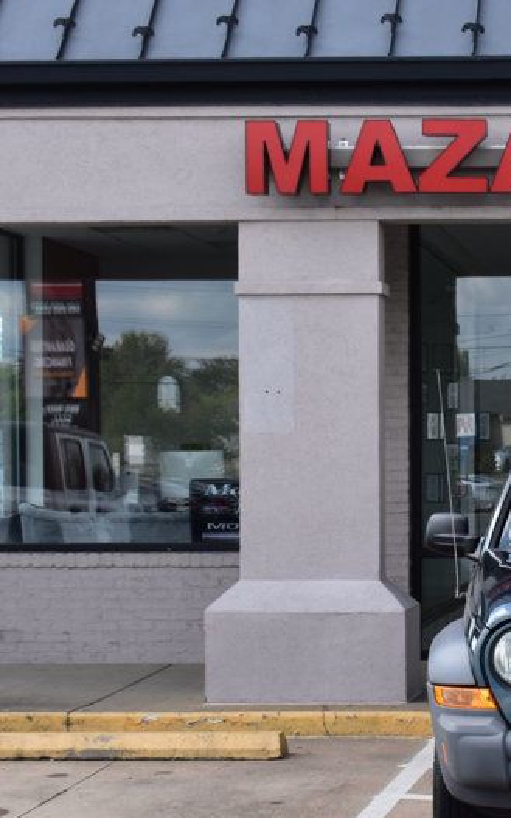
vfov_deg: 20.6
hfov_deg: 12.5
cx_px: 671
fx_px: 2252
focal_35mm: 101
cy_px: 517
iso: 400
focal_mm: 34
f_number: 10
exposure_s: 1/320
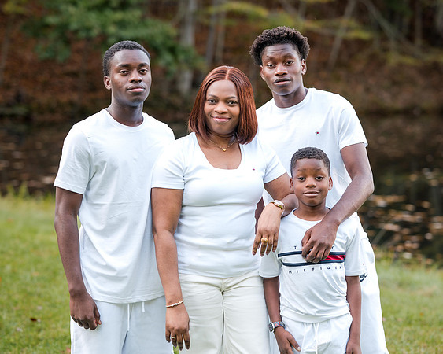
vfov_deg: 14.8
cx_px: 248
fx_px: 1362
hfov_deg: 18.5
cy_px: 167
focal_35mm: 104
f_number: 2.5
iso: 160
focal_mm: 85
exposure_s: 1/80
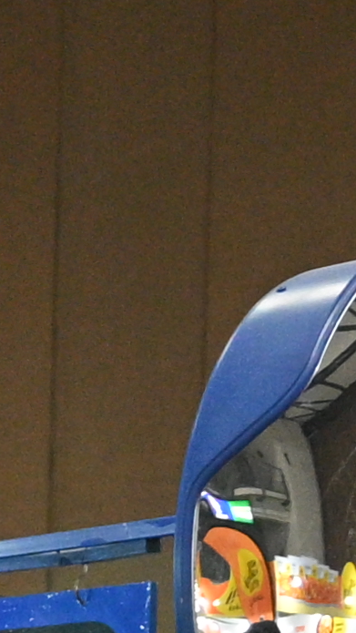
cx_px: -2100
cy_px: 942
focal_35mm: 169
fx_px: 2828
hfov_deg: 4.4
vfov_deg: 12.2
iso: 3200
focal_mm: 18.5
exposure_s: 1/160
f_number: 4
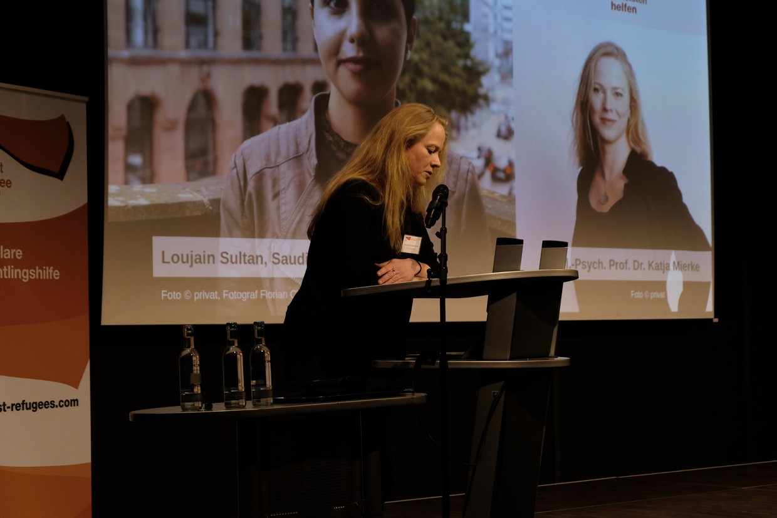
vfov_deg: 18.2
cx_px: 388
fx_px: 1619
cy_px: 259
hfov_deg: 27.0
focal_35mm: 75
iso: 1250
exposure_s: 1/160
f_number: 5.6
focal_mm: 50
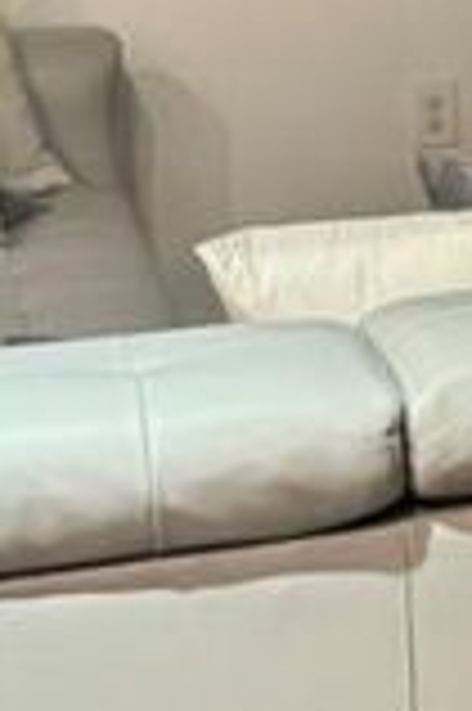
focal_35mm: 162
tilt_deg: -5.7
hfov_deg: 7.9
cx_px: 1070
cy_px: -194
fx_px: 3193
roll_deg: +2.5
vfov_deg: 12.3
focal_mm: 6.76
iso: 640
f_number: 1.78
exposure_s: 1/60
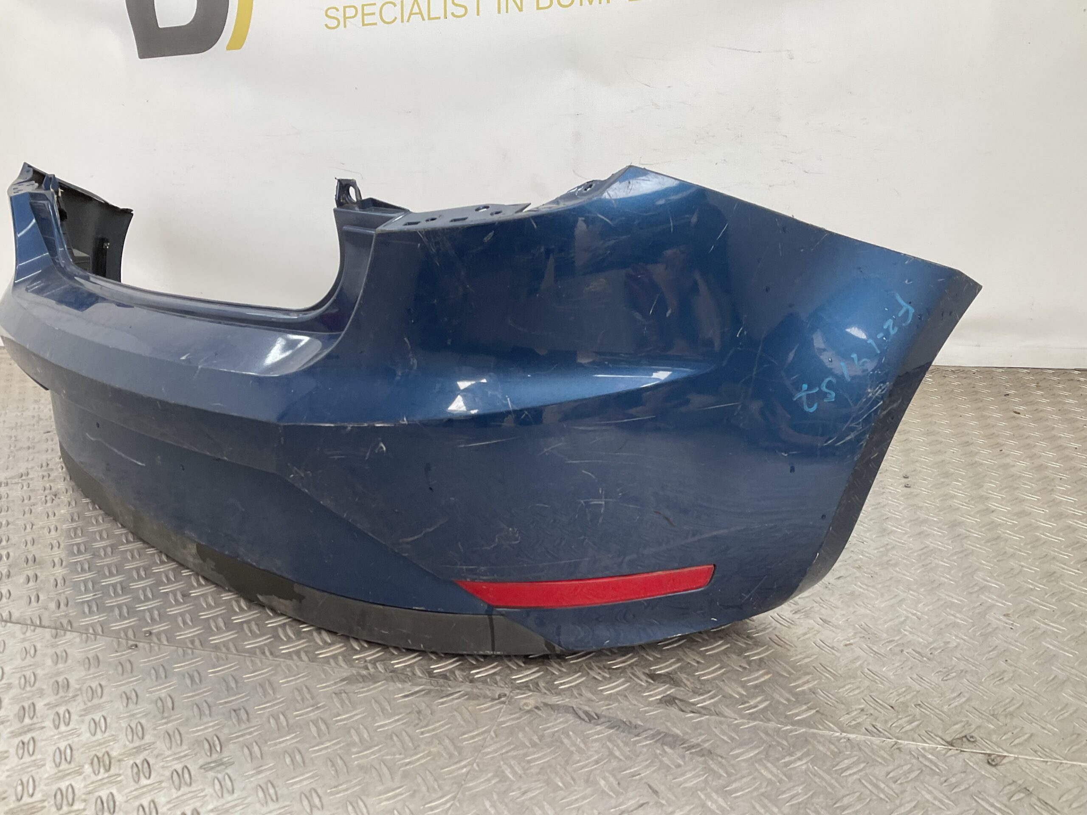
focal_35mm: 29
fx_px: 911
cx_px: 544
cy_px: 408
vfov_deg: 48.2
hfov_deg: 61.7
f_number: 1.8
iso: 20
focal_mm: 3
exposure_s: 1/100
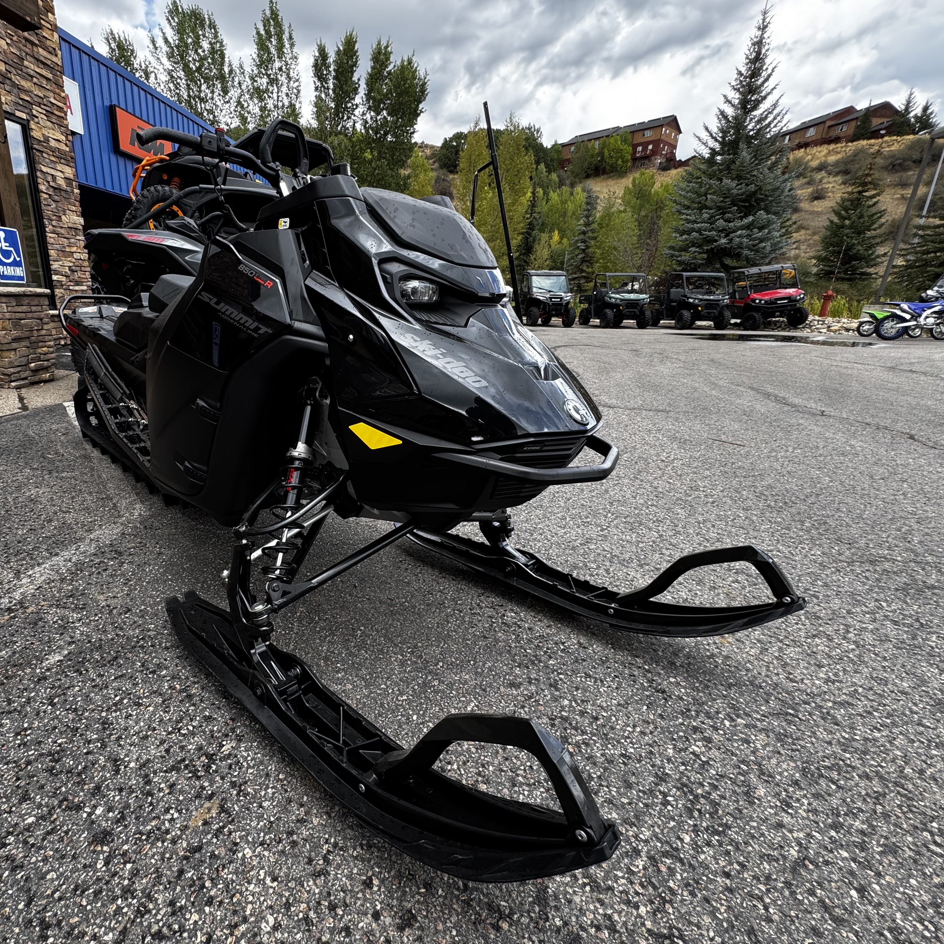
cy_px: 480
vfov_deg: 84.0
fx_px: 525
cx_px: 325
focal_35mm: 17
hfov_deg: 81.5
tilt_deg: -19.9
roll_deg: +0.3
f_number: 2.2
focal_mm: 2.22
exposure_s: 1/161
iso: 40
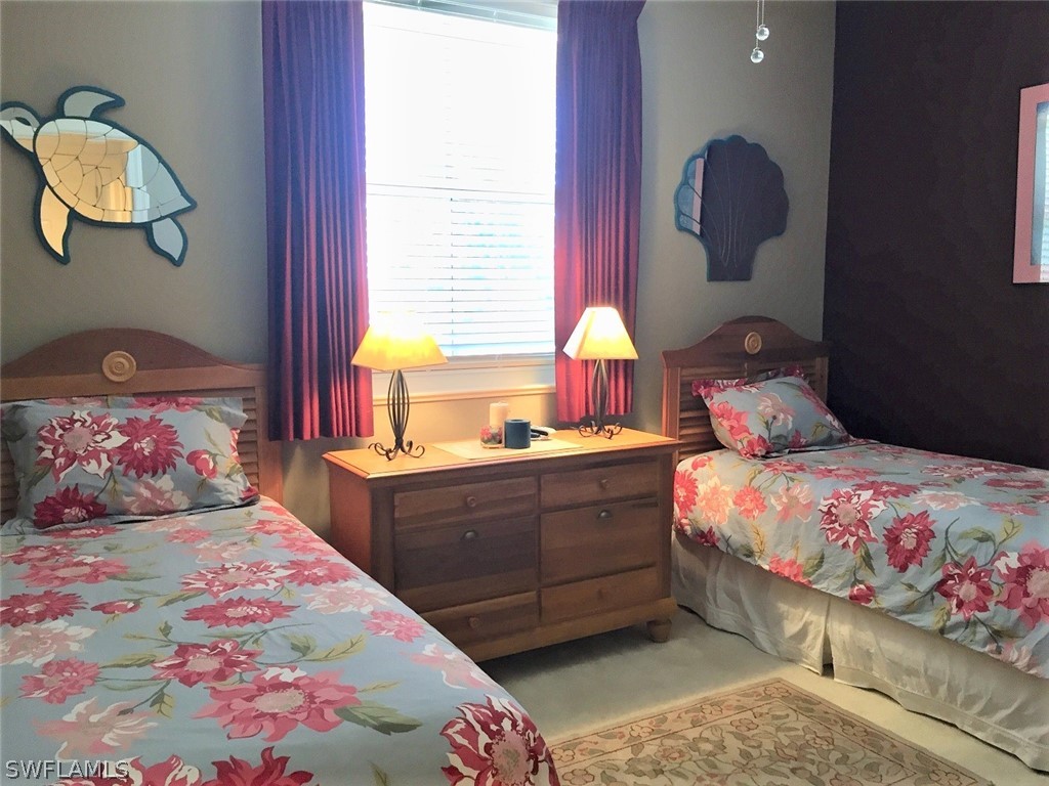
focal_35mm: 29
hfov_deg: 61.7
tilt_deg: -5.9
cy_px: 393
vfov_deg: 48.2
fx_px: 879
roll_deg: +0.1
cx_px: 524
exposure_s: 1/30
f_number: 2.2
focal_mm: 4.15
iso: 64
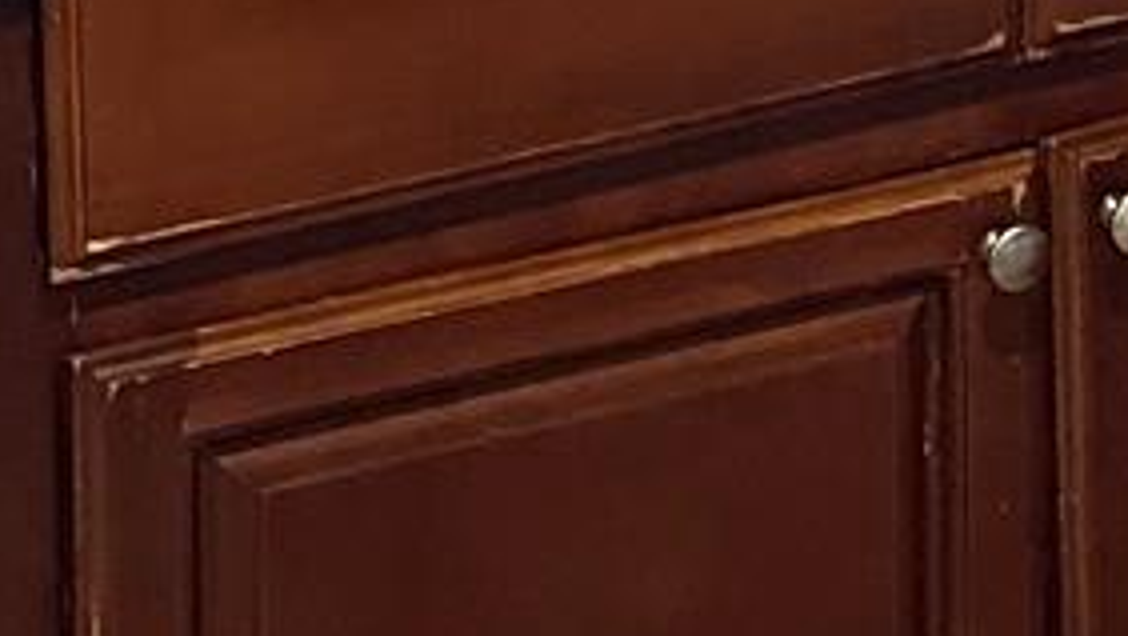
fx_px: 5686
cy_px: -1432
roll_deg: +0.9
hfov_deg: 9.7
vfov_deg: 5.9
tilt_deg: +0.2
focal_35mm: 190
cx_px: 2908
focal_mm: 6.86
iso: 640
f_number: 1.78
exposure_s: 1/60
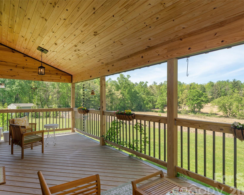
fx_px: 156
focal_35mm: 22
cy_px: 101
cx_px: 110
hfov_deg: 75.9
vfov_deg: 64.1
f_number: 7.1
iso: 320
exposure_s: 1/100
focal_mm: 18.5
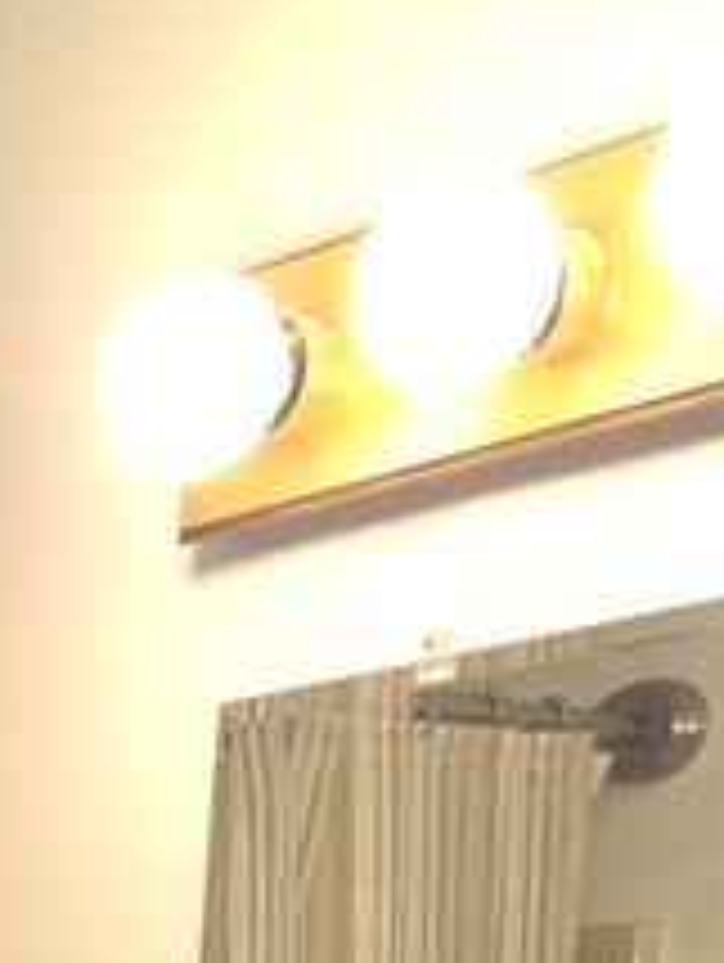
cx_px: -675
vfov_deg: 13.3
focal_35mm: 116
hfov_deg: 11.6
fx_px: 3228
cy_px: 2192
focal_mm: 5.4
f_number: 1.8
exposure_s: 1/60
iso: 25
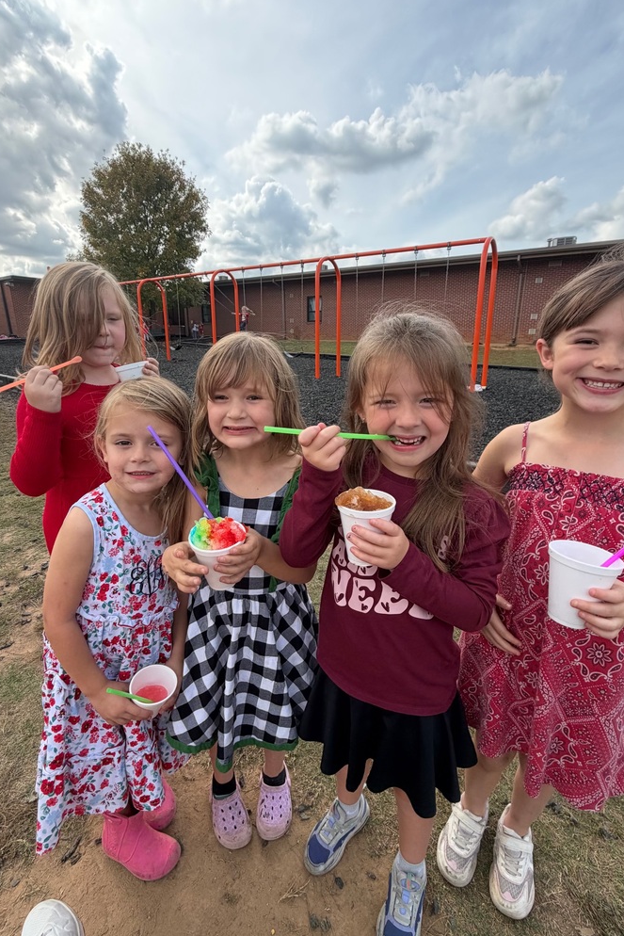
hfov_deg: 77.3
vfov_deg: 100.4
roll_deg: -0.2
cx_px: 296
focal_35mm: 15
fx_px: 390
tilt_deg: -16.7
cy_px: 456
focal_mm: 2.22
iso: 40
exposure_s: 1/638
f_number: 2.2
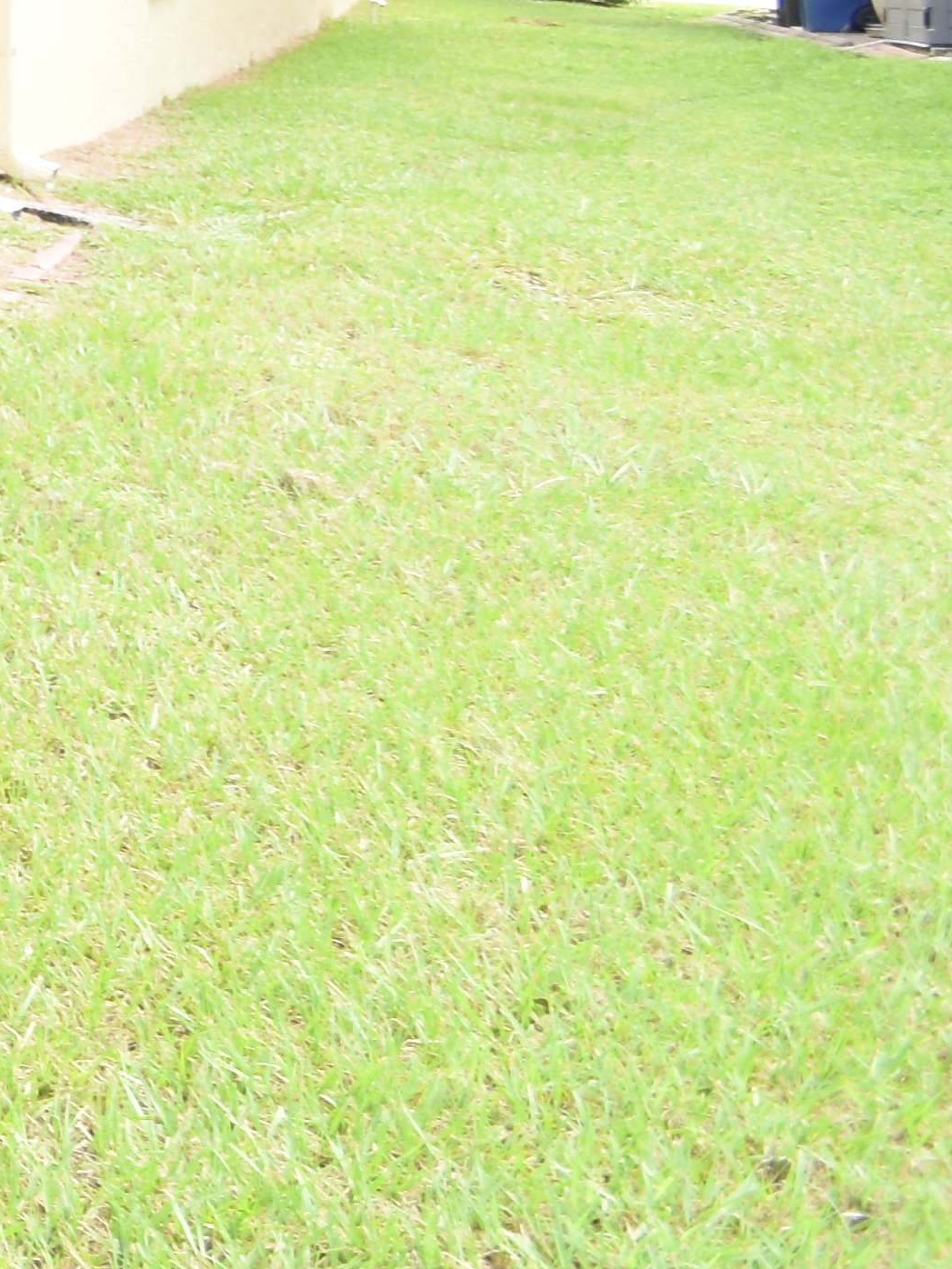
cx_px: -1764
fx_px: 2273
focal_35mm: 62
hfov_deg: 12.3
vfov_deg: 28.1
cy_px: -160
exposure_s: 1/125
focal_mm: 10
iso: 400
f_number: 5.6
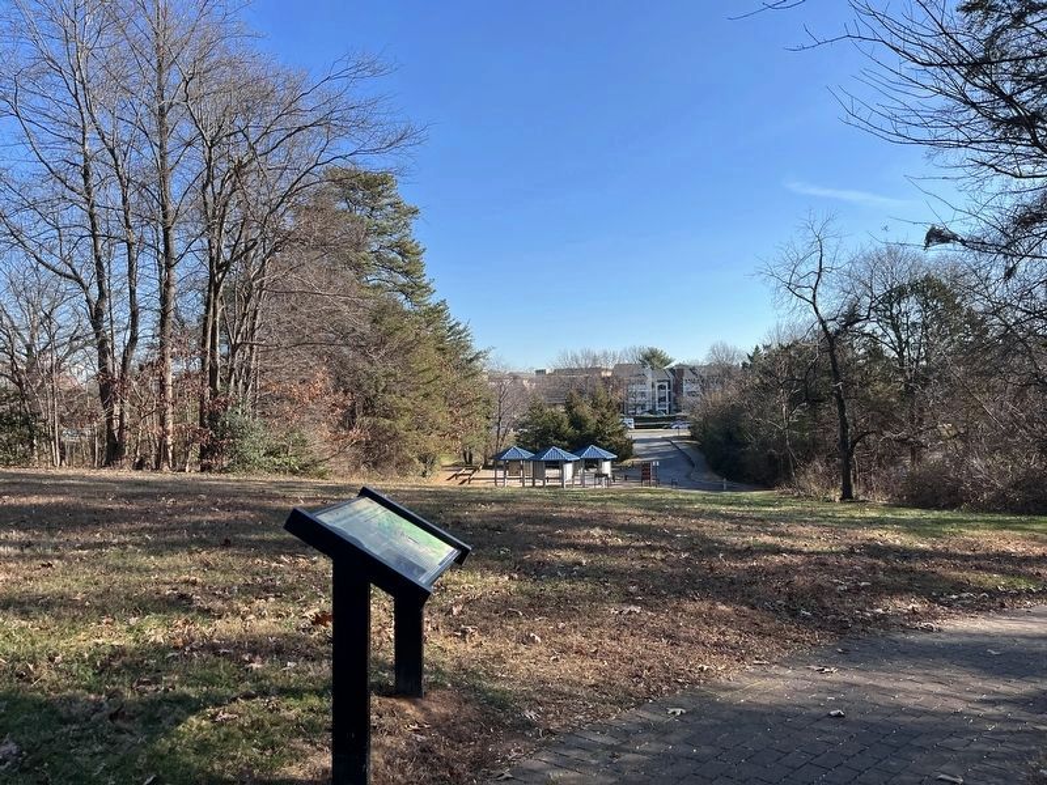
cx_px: 524
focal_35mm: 26
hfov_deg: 67.3
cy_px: 392
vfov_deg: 53.1
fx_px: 786
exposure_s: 1/2137
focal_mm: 5.1
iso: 50
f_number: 1.6
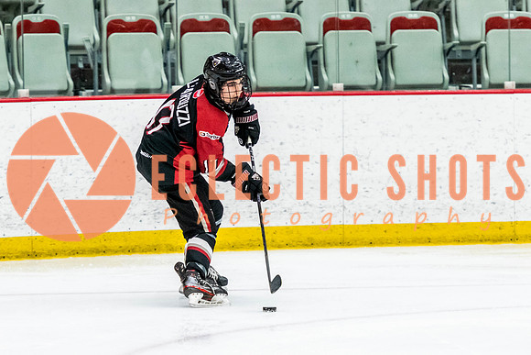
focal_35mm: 290
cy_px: 202
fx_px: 4274
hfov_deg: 7.1
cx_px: 182
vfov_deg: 4.7
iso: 3200
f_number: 2.8
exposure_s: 1/640
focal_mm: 145
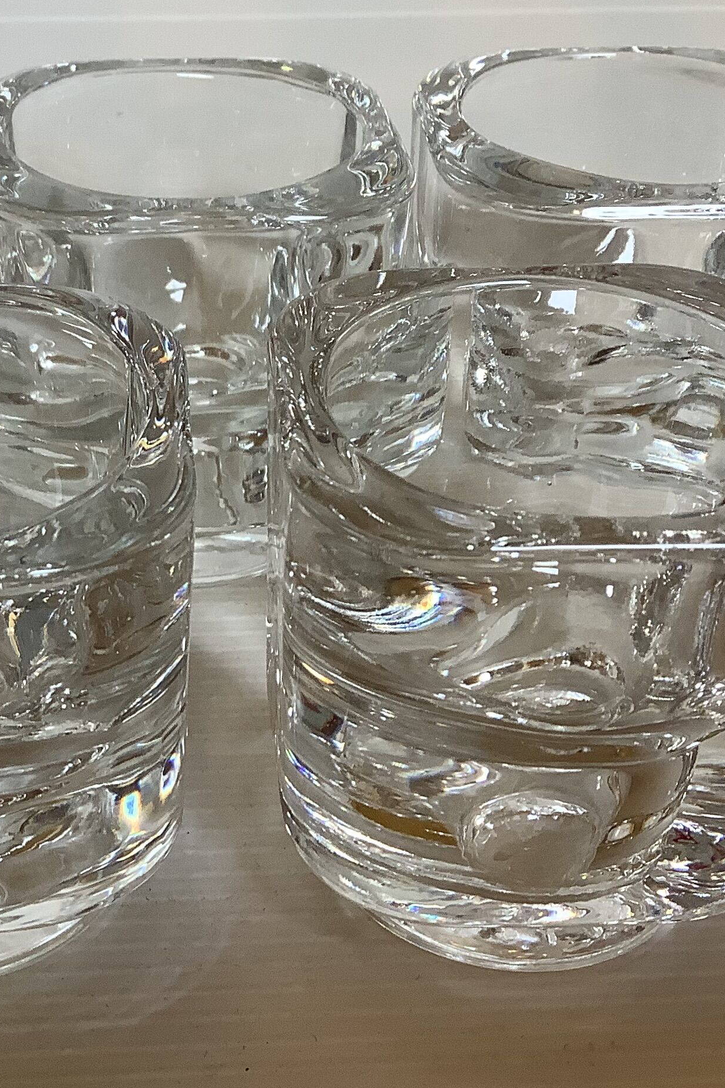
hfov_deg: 23.5
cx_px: 174
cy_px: 575
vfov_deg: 35.0
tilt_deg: -33.2
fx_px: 1721
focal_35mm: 57
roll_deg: -0.1
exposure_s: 1/50
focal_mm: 3.3
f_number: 2.4
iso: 64
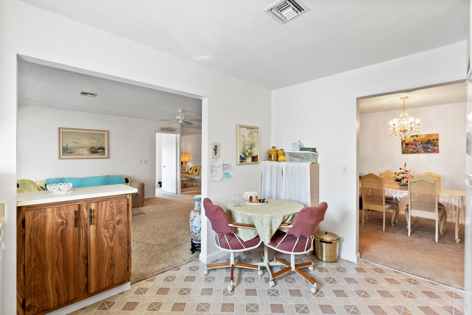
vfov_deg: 73.8
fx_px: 210
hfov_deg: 96.7
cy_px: 158
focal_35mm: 16
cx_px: 236
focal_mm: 16
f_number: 8
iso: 1600
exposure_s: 1/20
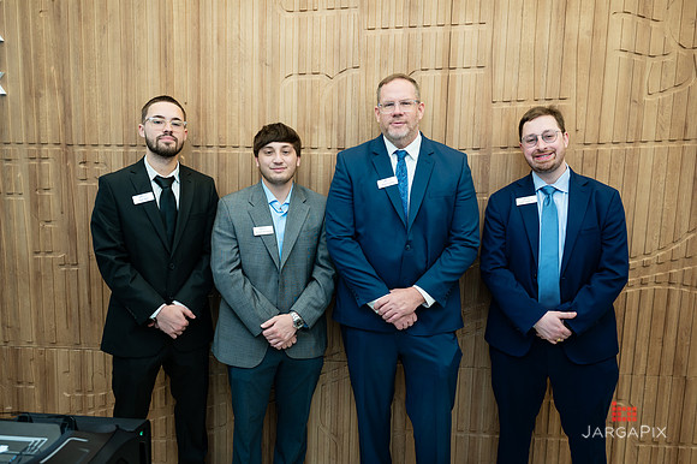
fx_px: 571
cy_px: 220
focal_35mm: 30
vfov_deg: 44.2
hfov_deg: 62.7
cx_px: 330
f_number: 3.2
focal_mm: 28
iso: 500
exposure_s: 1/250
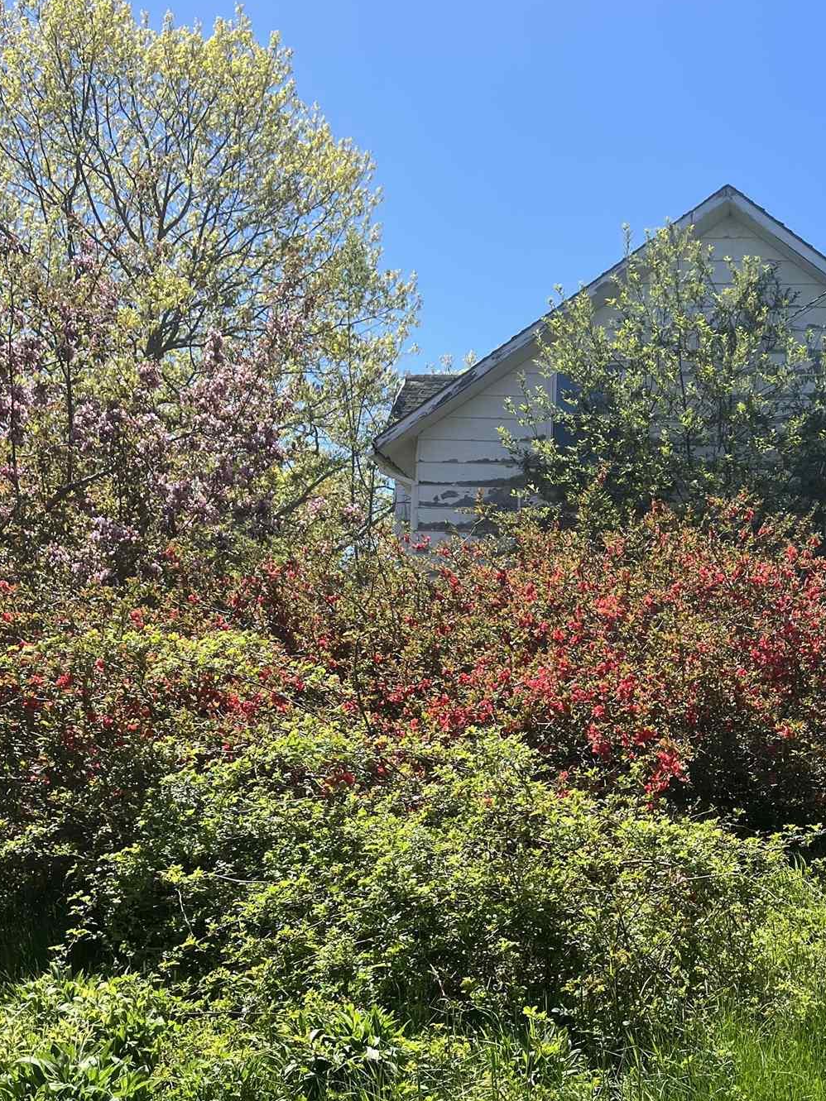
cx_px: 709
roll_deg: -2.1
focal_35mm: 45
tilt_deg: +2.1
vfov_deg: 41.1
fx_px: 1432
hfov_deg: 31.0
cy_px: 798
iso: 50
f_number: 1.6
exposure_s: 1/1832
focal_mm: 5.1
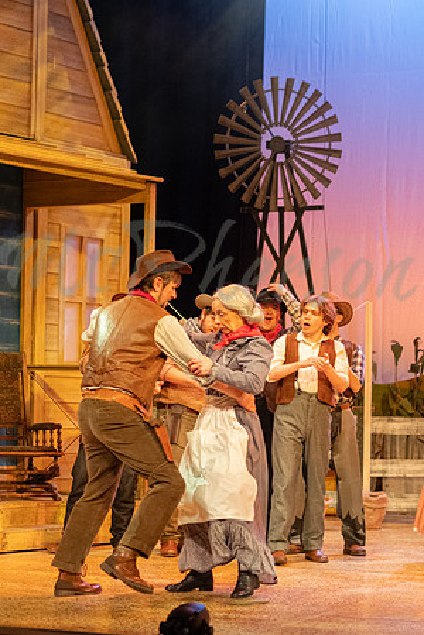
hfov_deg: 14.0
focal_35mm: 97
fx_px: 1718
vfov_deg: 21.0
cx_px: 107
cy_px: 346
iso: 1250
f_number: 1.8
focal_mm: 35
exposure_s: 1/500
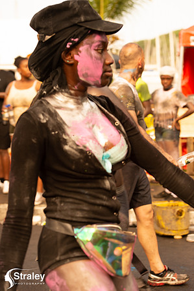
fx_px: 697
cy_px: 146
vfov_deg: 23.7
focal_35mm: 86
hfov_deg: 15.9
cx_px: 97
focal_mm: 86
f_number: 5.6
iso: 100
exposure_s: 1/160
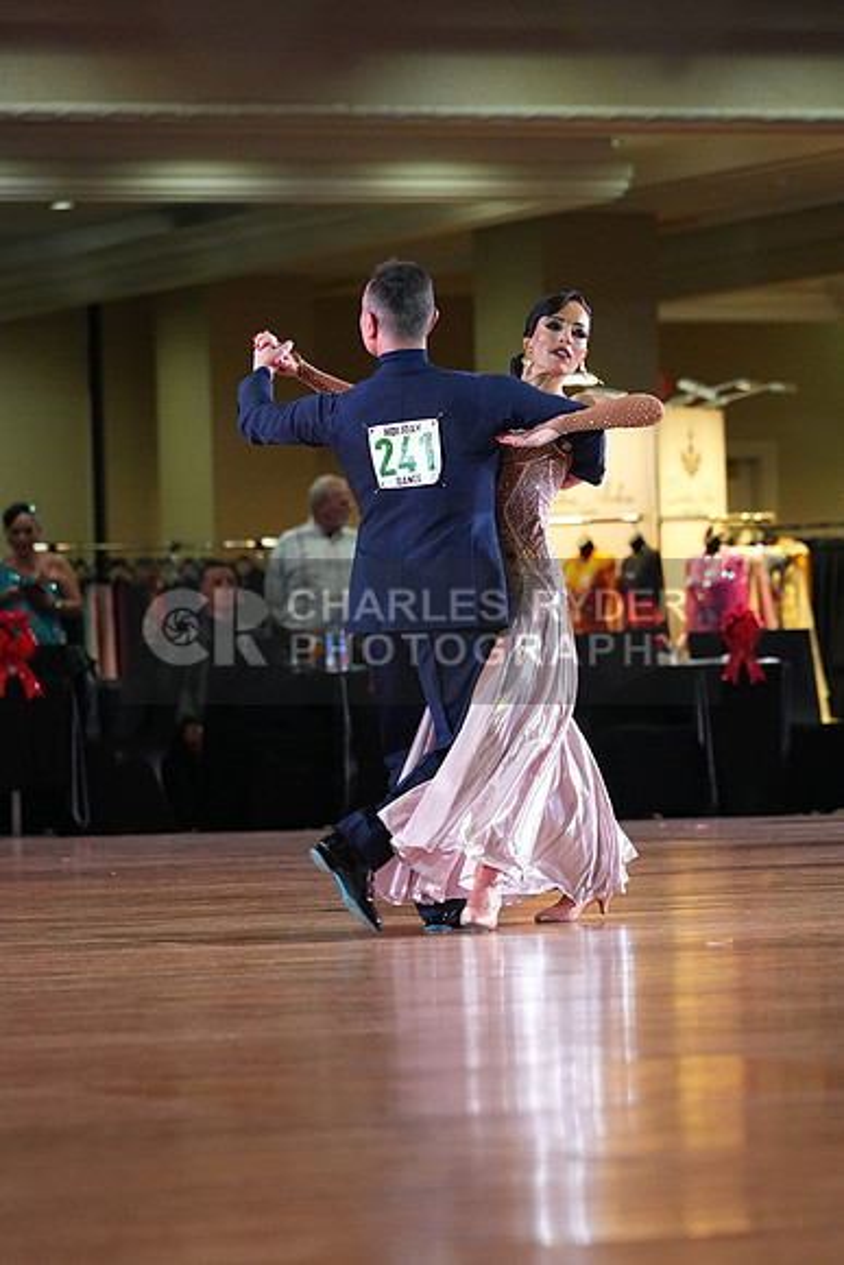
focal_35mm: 200
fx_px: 7029
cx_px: 422
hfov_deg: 6.9
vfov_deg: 10.3
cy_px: 632
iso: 6400
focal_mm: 200
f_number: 5
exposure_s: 1/400
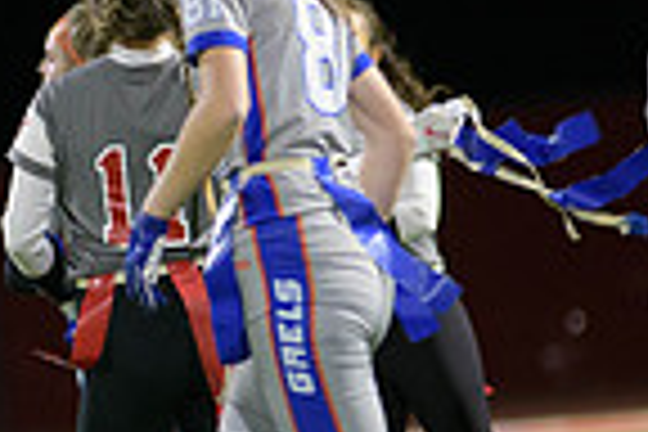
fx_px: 14489
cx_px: 50
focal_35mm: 805
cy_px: 313
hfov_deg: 2.6
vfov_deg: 1.7
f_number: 2.8
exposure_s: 1/200
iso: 1600
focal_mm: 200
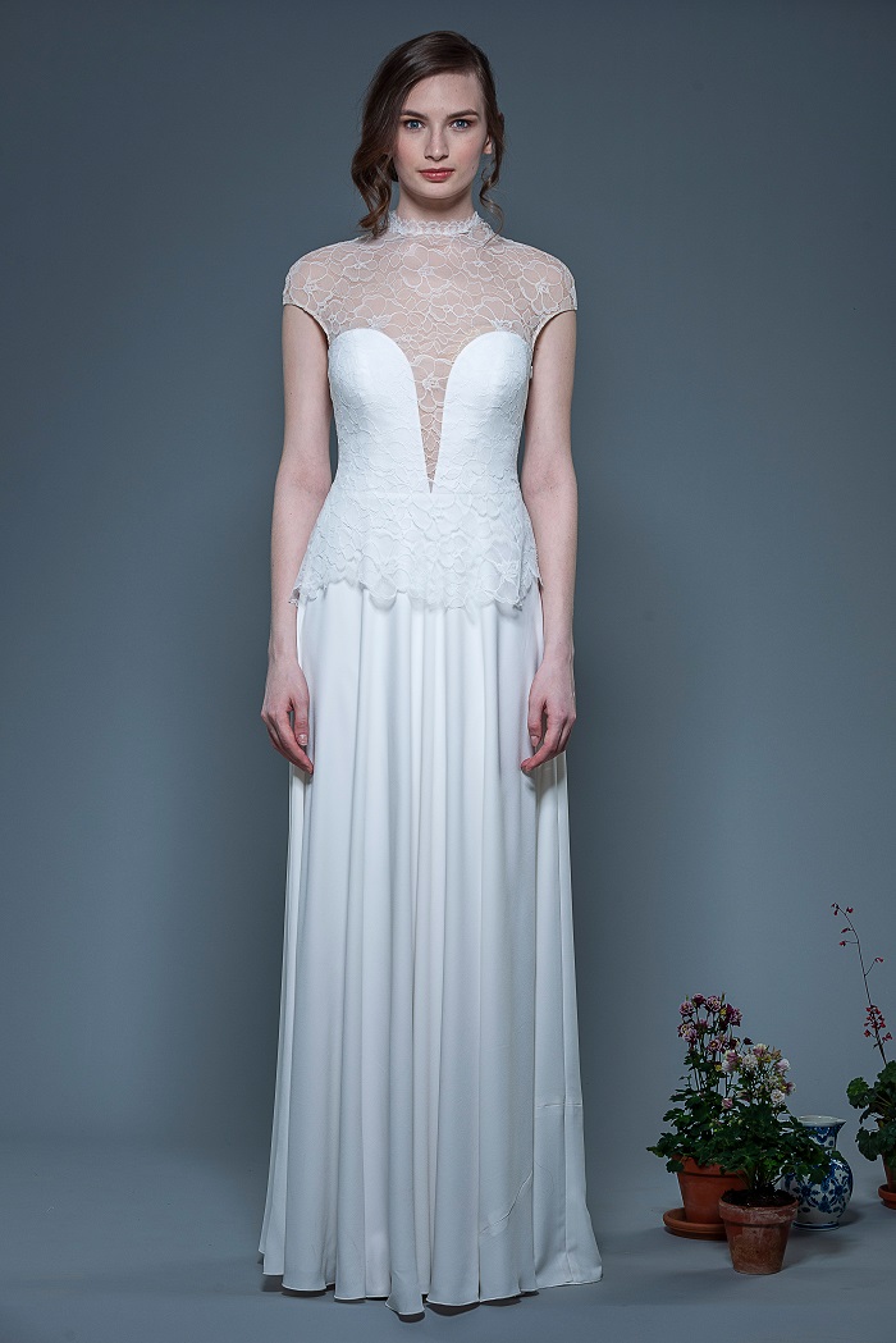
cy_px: 672
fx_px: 2984
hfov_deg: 17.1
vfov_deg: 25.4
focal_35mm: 80
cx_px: 448
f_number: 8
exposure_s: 1/160
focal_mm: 80
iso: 50
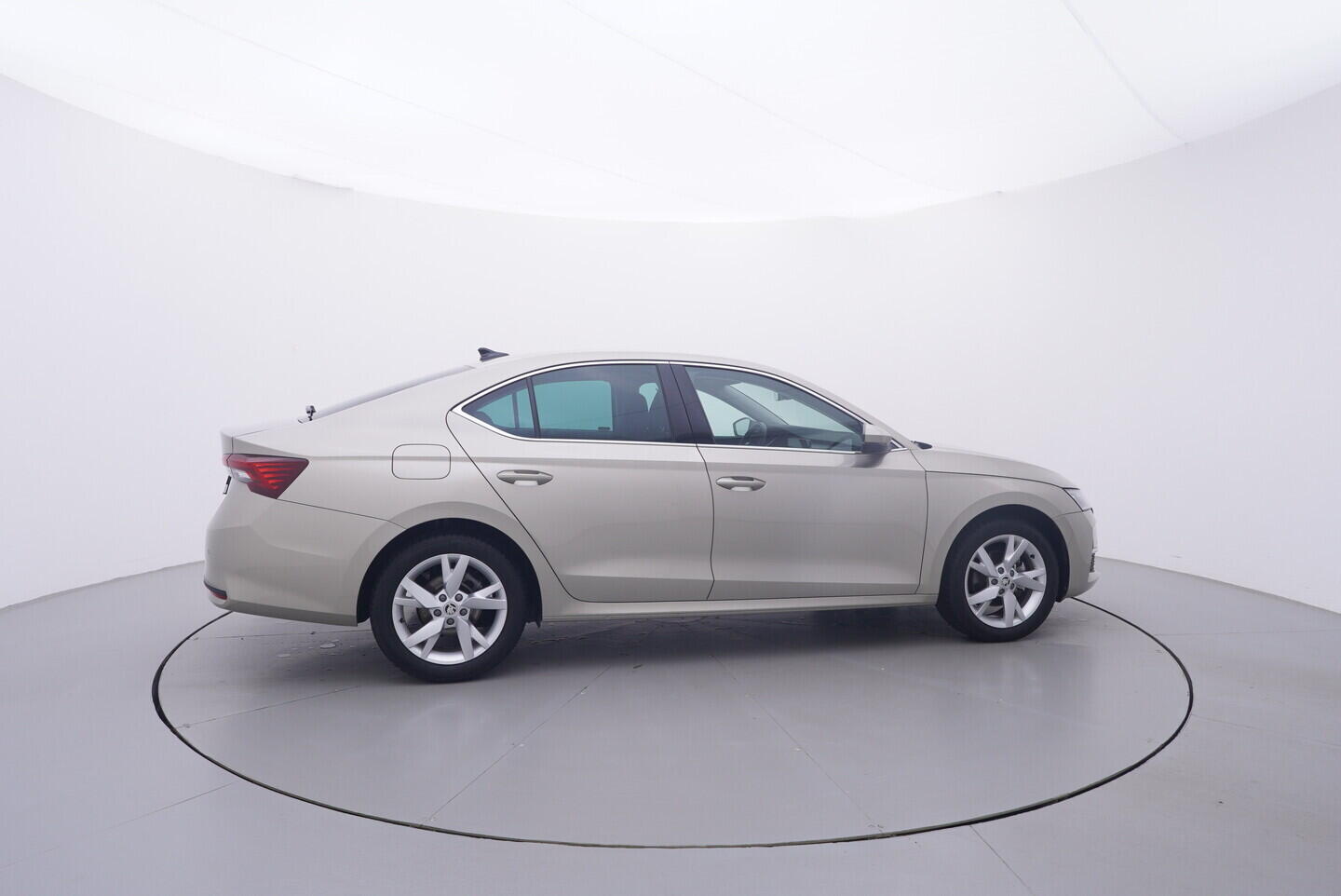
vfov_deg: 56.2
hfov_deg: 77.3
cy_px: 448
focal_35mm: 22
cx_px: 670
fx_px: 839
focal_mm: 15
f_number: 5
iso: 200
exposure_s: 1/80
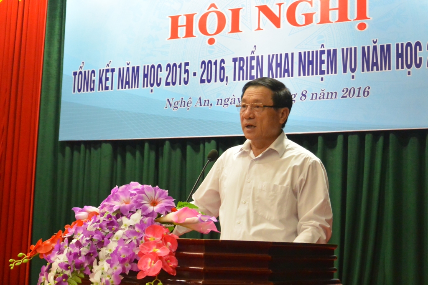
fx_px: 701
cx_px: 214
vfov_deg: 23.0
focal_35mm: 59
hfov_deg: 33.9
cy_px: 142
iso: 1600
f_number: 5
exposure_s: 1/30
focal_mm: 21.9
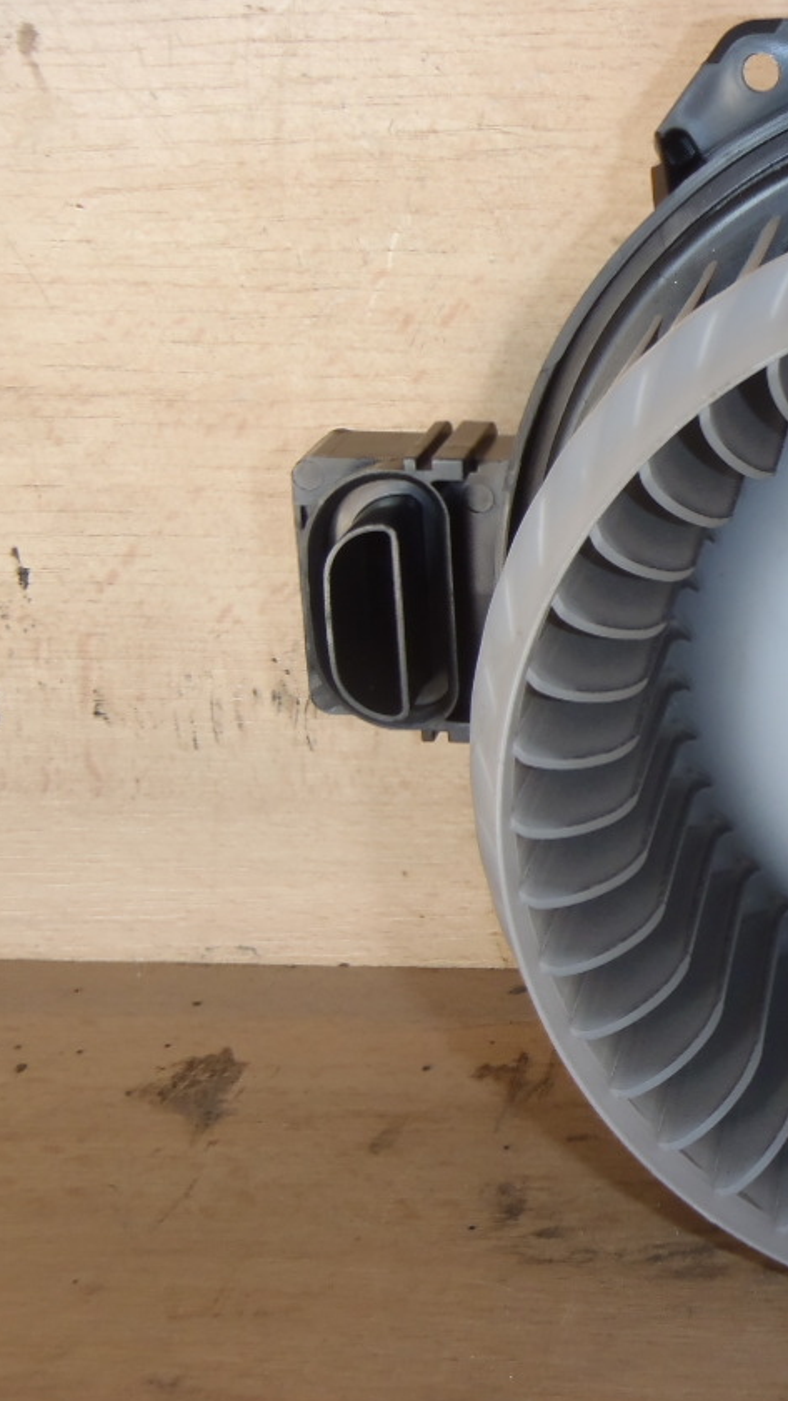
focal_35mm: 63
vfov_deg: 33.3
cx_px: 950
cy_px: 798
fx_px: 2340
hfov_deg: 18.1
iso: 100
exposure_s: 1/40
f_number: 4.6
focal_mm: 6.83
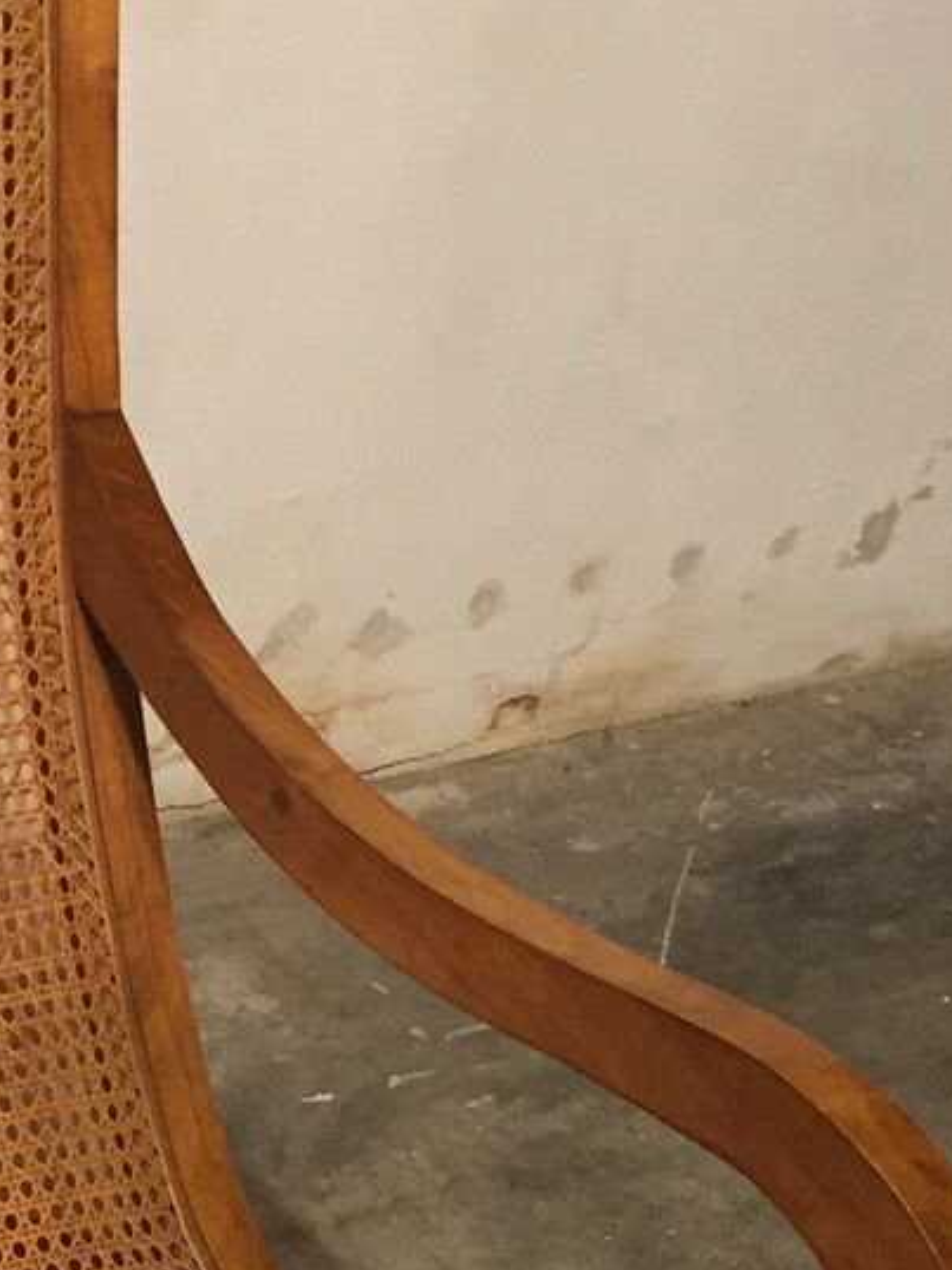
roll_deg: -6.8
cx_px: -255
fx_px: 3229
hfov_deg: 16.0
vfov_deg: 21.9
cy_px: 1050
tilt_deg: -37.1
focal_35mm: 88
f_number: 2.2
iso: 200
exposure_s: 1/33
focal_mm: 4.15
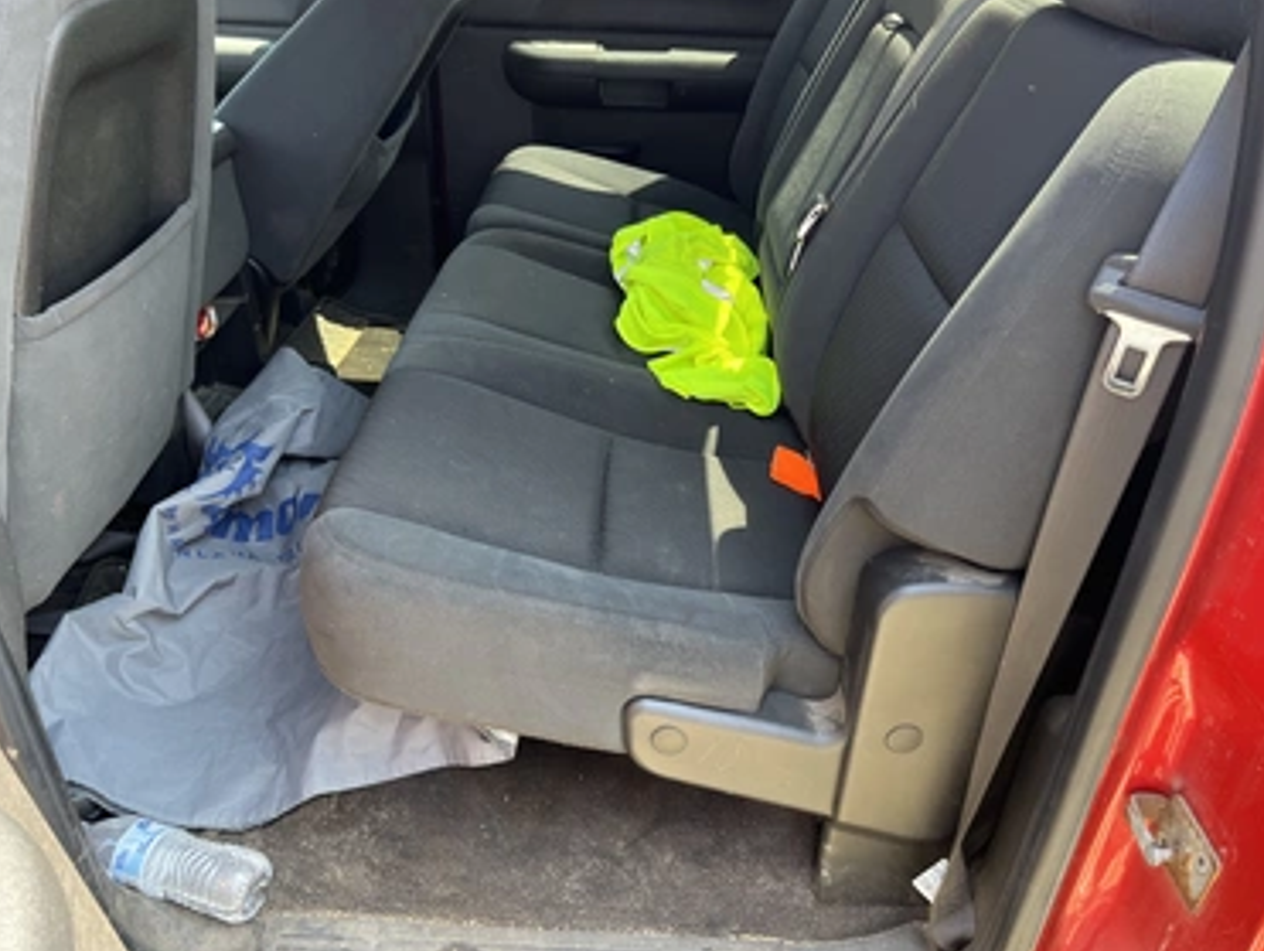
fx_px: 1023
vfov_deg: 49.8
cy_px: 498
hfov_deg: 63.4
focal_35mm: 28
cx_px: 627
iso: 80
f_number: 1.6
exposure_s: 1/122
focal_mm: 5.1
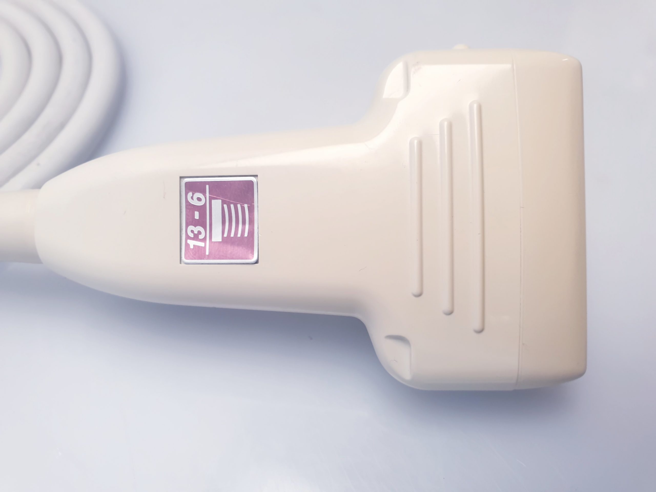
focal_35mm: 26
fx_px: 493
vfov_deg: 53.1
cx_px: 328
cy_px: 246
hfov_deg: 67.3
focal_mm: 4.3
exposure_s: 1/50
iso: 64
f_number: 2.4
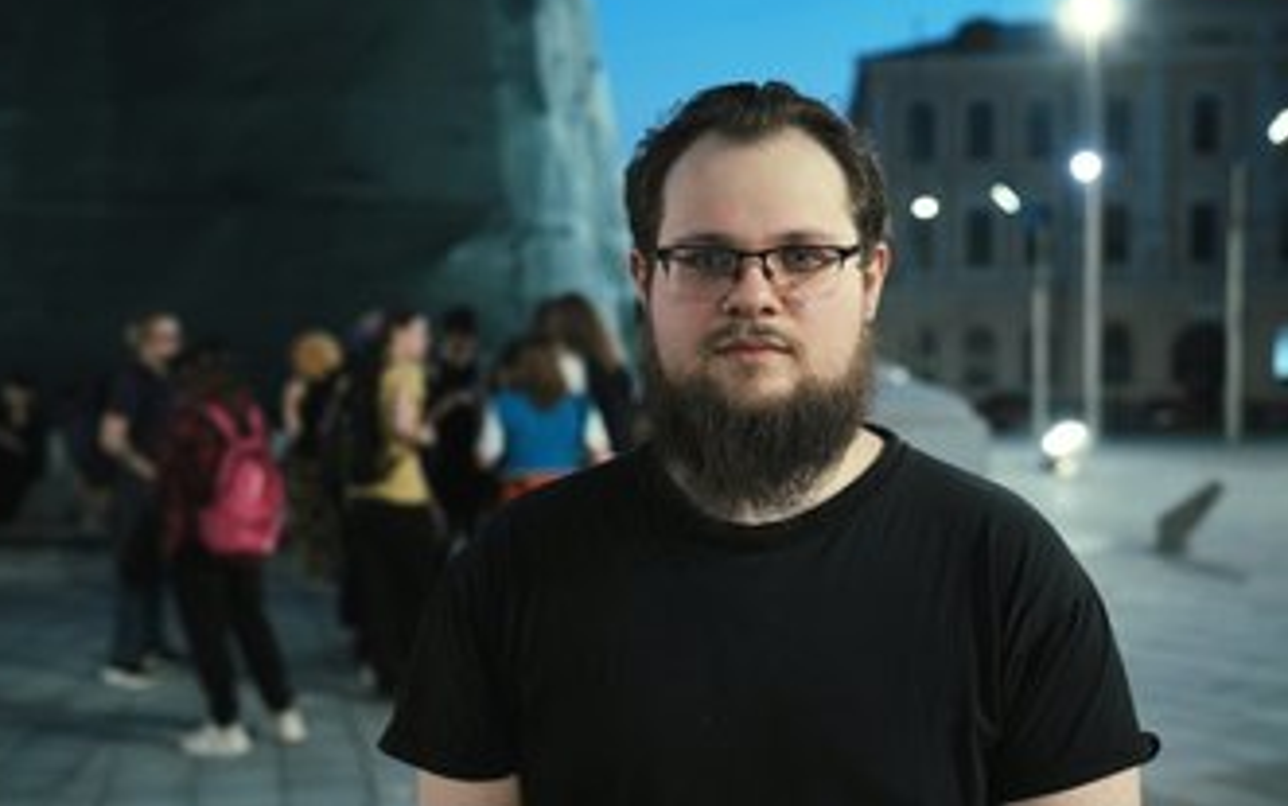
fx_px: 1685
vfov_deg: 26.9
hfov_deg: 41.8
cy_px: 456
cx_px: 665
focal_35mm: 48
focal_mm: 39
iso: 1600
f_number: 2.8
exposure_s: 1/80
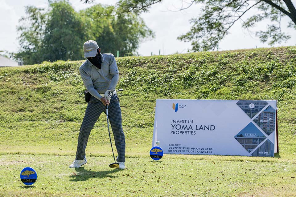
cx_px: 148
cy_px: 98
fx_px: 723
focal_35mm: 88
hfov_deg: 23.1
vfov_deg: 15.5
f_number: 4.5
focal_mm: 88
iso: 450
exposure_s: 1/5000
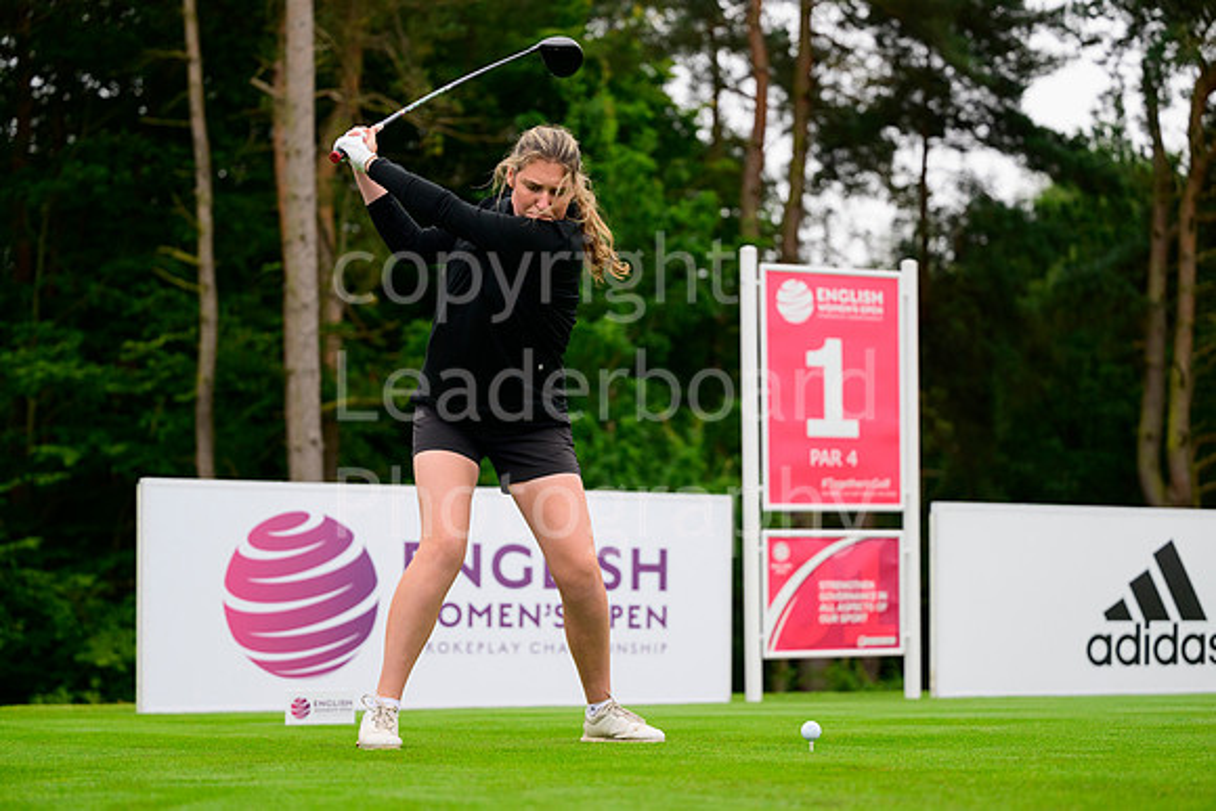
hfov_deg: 27.3
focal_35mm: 74
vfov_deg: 18.4
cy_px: 406
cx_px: 608
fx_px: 2500
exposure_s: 1/3200
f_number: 2.8
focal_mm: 74
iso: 1000
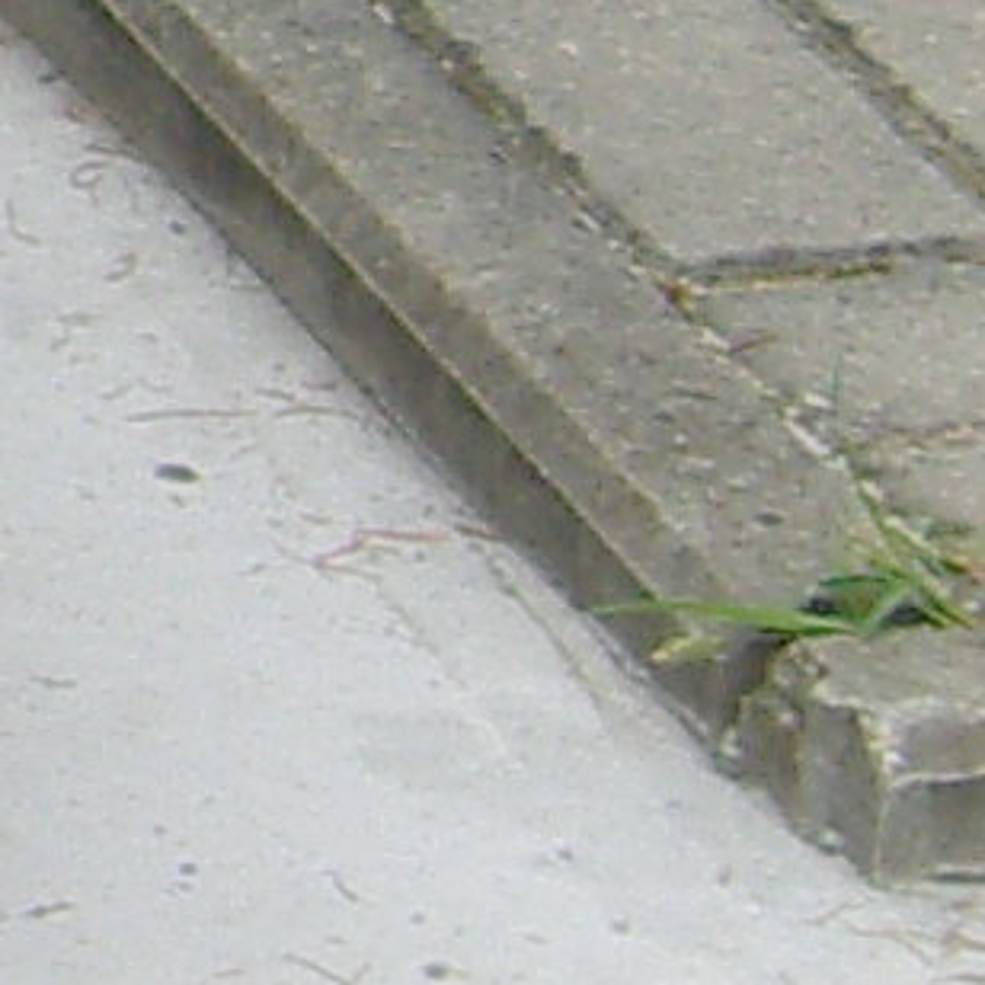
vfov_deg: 5.4
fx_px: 10237
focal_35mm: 318
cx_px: -2610
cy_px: -851
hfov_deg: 5.0
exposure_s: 1/125
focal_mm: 7.3
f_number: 7
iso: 100
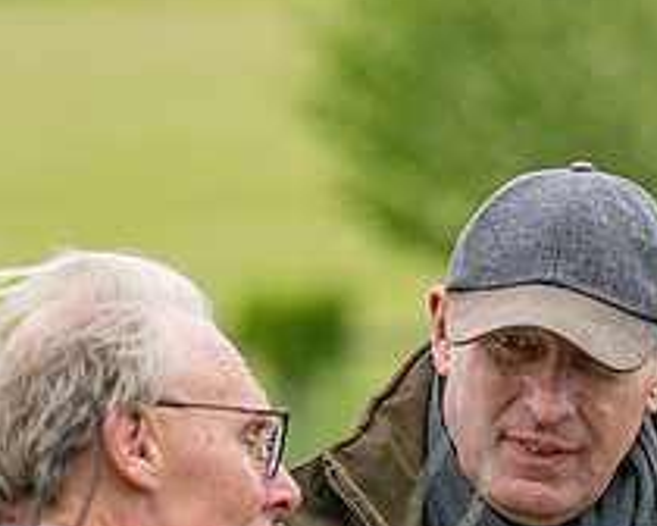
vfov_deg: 1.7
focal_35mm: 911
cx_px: 477
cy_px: 474
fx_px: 17714
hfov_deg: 2.1
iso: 400
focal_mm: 165
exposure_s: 1/2000
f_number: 4
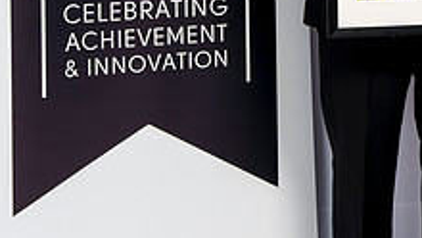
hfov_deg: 14.5
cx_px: 507
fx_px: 1601
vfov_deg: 8.3
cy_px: -114
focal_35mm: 143
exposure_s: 1/125
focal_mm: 40
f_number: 8
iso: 100
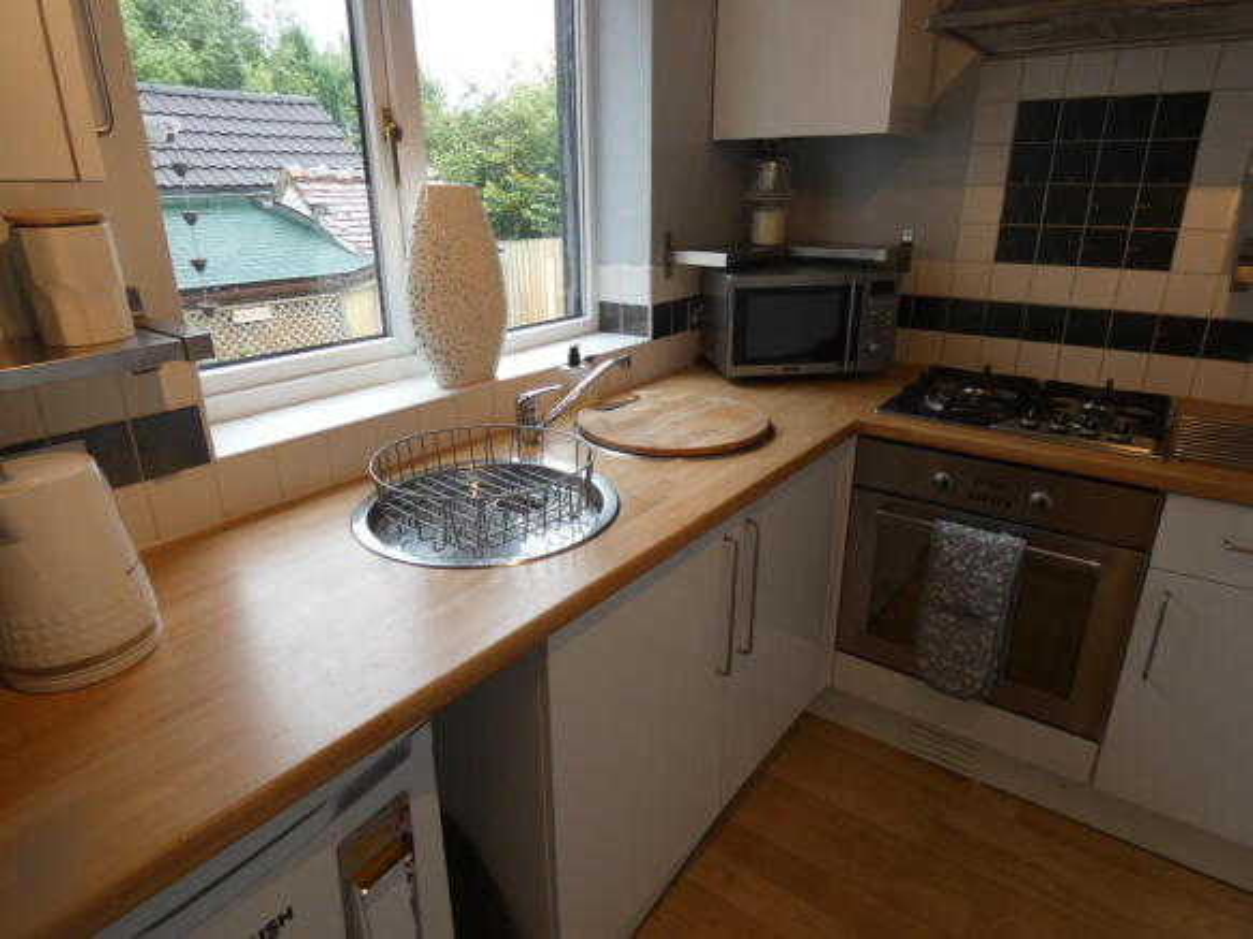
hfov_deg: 81.8
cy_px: 470
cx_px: 626
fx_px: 724
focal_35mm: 20
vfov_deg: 66.0
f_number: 2.8
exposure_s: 1/60
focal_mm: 3.6
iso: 200
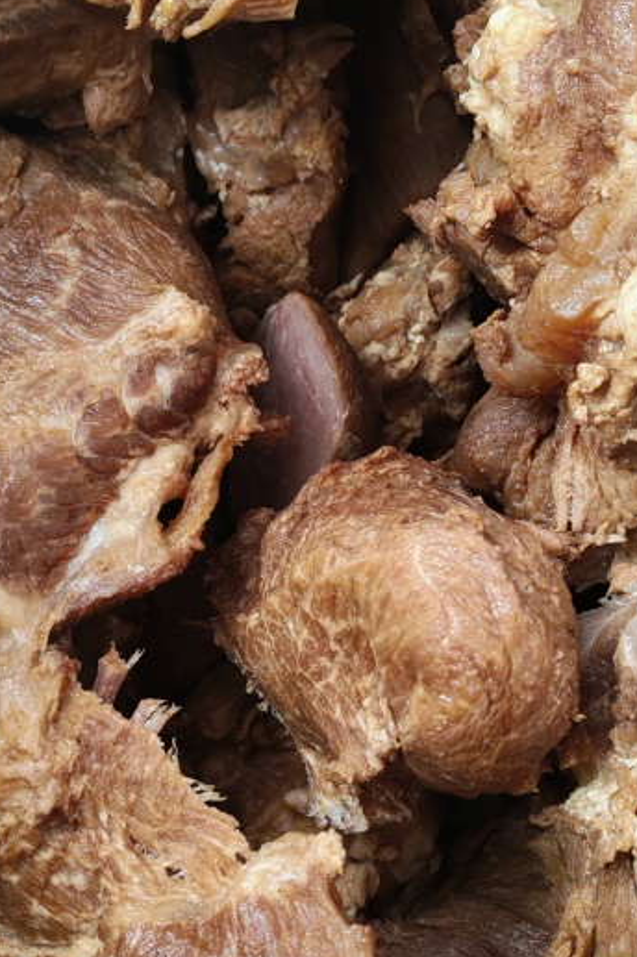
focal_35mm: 58
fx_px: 1541
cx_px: 365
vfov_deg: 34.5
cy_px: 528
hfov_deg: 23.3
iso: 125
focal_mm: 5.52
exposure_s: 1/100
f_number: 1.95
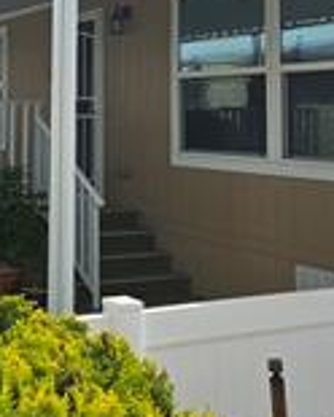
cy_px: 90
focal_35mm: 65
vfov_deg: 28.6
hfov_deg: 22.8
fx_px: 803
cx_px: 19
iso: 10
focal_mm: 6.3
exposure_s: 1/1163
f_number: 1.7
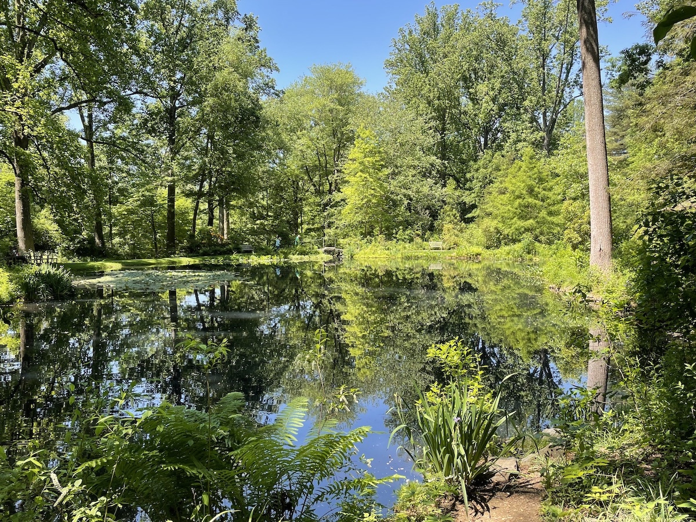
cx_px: 348
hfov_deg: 67.3
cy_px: 261
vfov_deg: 53.1
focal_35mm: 26
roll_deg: +0.6
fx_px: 523
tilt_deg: -2.9
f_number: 1.6
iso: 32
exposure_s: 1/509
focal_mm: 4.2
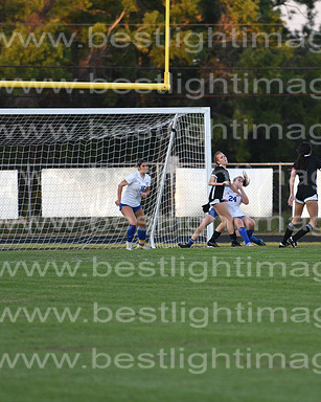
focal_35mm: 425
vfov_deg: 4.6
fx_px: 5049
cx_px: 229
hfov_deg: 3.6
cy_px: 200
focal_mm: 200
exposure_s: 1/800
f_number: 2.8
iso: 500
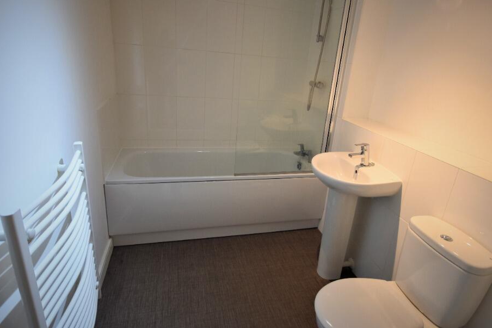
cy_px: 156
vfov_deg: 70.4
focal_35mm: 17
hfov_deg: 93.2
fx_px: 232
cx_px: 258
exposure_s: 1/60
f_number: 4
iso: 560
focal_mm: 10
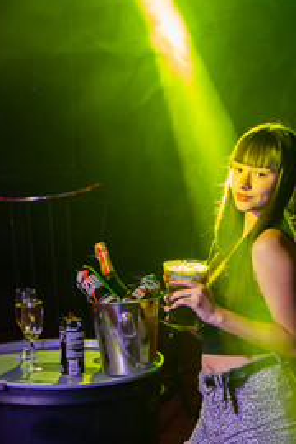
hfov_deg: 10.2
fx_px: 1665
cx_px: 120
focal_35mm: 135
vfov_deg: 15.2
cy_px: 296
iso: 1250
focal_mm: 38
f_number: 4.5
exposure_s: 1/50
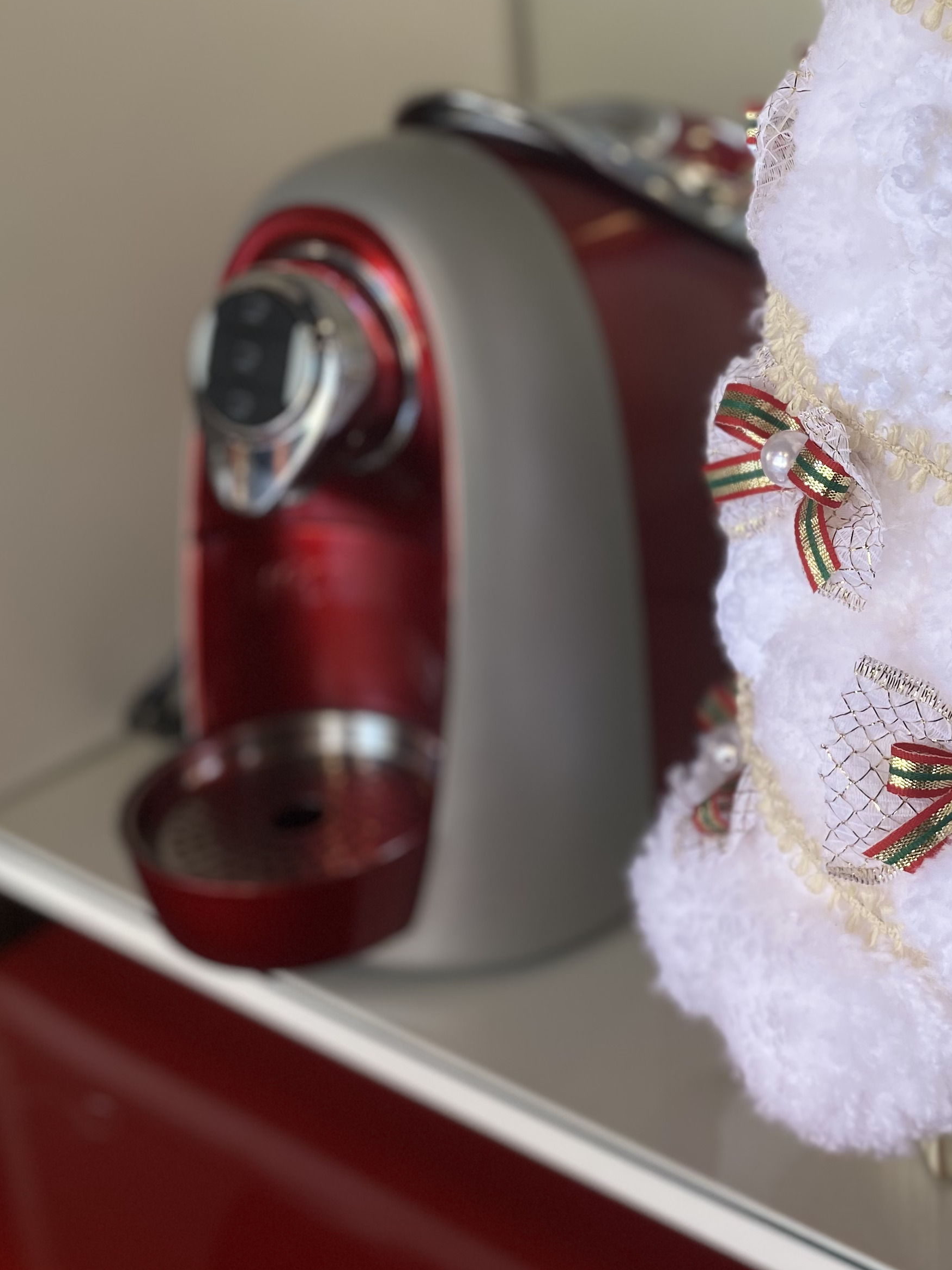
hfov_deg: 31.5
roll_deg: +0.4
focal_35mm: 45
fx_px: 1650
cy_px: 359
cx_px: 736
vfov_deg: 41.2
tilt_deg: -16.0
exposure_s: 1/120
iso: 40
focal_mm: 4.25
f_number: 1.8
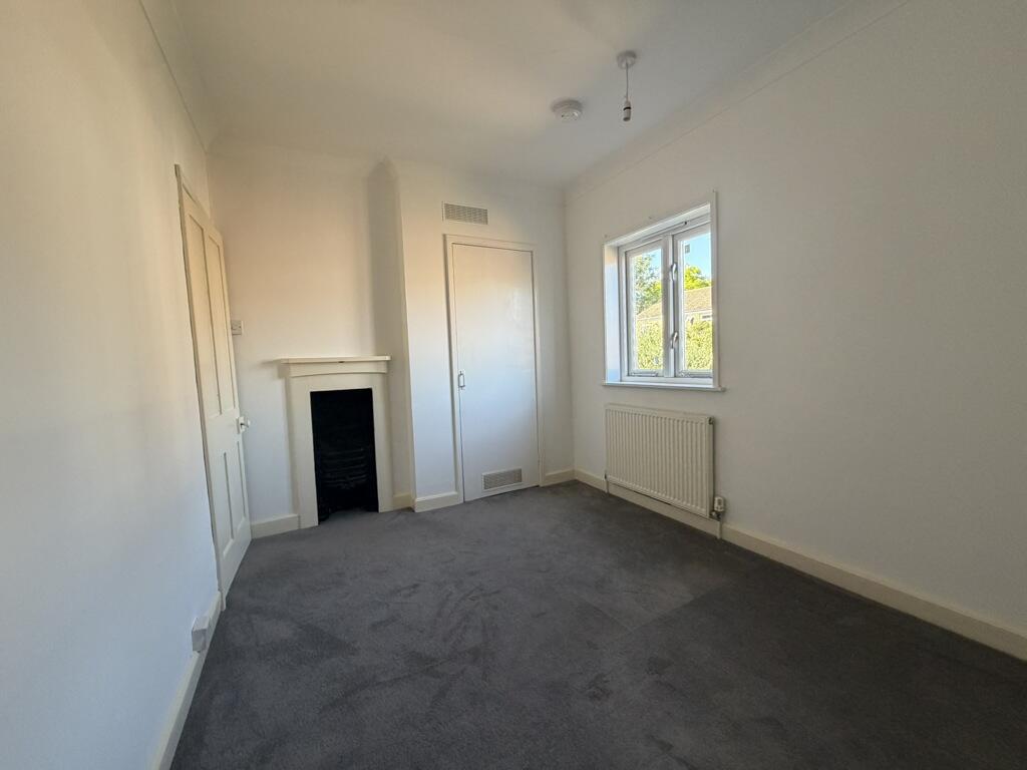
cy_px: 385
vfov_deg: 85.7
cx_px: 514
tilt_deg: -3.5
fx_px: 415
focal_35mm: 14
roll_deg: +2.1
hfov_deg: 102.1
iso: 250
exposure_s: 1/121
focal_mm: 2.22
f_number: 2.2
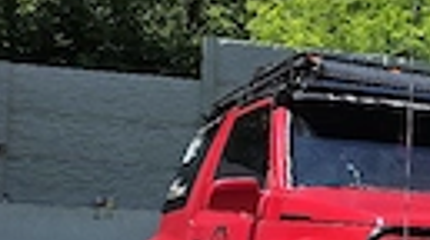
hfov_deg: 25.5
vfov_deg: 15.1
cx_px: 453
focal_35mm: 78
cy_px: 253
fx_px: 888
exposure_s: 1/5000
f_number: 1.7
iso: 80
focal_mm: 6.3
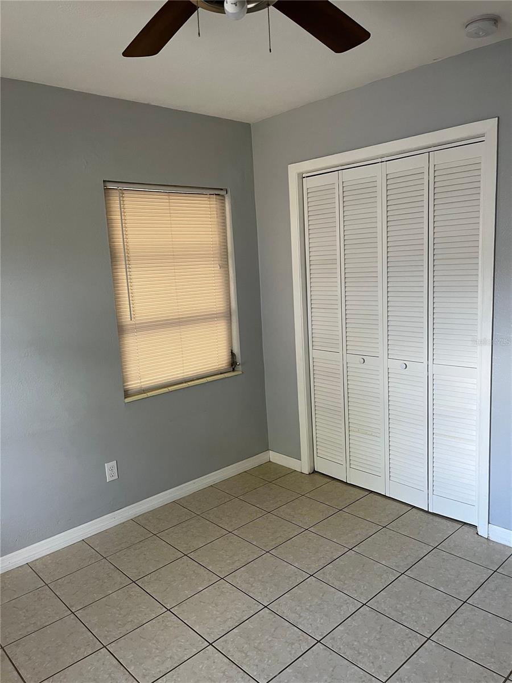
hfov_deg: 53.1
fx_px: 513
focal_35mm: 26
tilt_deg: -9.8
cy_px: 342
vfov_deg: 67.3
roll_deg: +3.6
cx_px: 256
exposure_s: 1/60
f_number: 1.6
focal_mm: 5.1
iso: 160
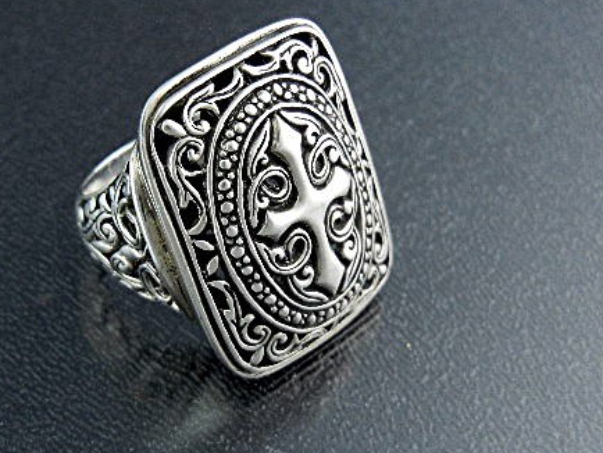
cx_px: 233
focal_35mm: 87
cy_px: 228
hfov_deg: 22.4
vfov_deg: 17.0
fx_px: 1516
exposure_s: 1/17.4
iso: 400
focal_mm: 10.6
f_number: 4
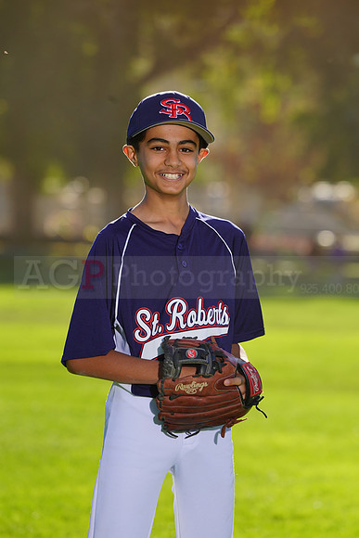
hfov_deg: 4.6
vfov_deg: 6.9
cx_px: 180
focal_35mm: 300
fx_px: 4484
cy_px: 269
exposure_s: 1/250
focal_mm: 300
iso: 100
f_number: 8
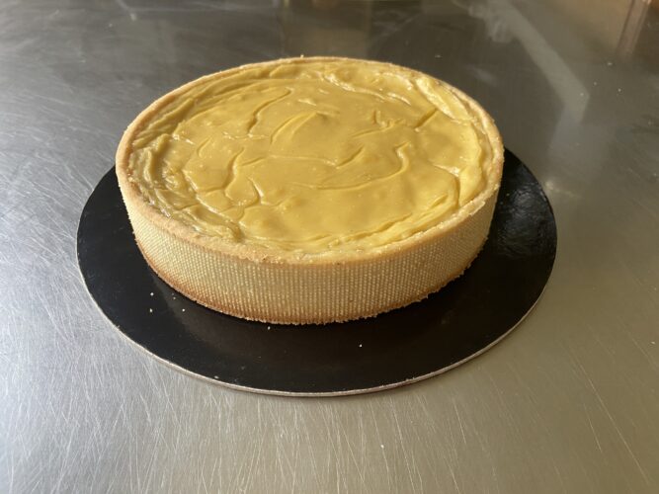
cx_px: 330
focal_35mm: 26
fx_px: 495
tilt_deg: -43.4
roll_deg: +1.0
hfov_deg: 67.3
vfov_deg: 53.0
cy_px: 247
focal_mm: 4.25
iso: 125
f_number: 1.8
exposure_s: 1/67
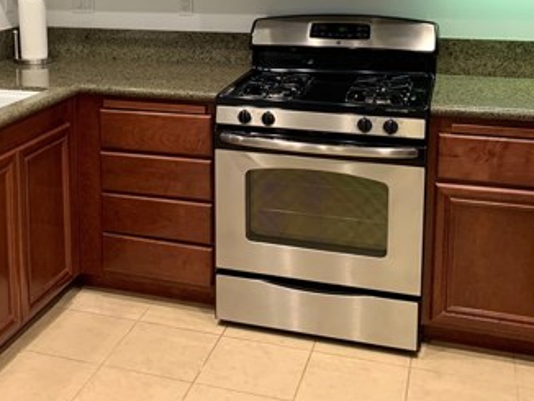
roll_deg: +0.7
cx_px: 162
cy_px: 72
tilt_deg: -8.9
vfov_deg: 27.9
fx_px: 787
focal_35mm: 51
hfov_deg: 36.9
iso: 160
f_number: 1.8
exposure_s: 1/60
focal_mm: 4.25
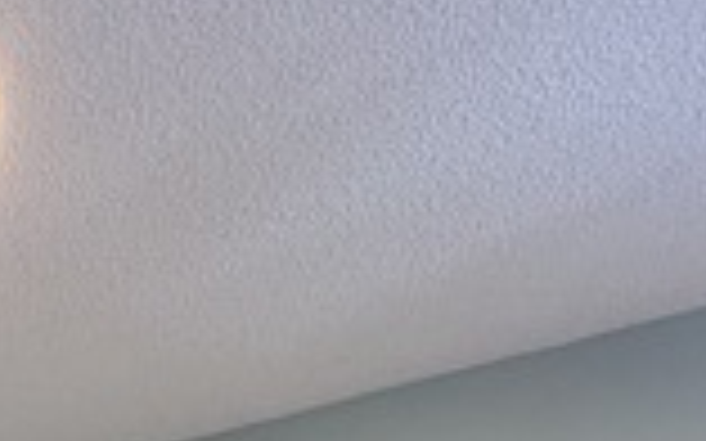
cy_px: 1080
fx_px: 1212
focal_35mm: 63
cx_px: 16
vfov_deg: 13.9
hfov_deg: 30.4
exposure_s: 1/60
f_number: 2.2
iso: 320
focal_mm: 2.22
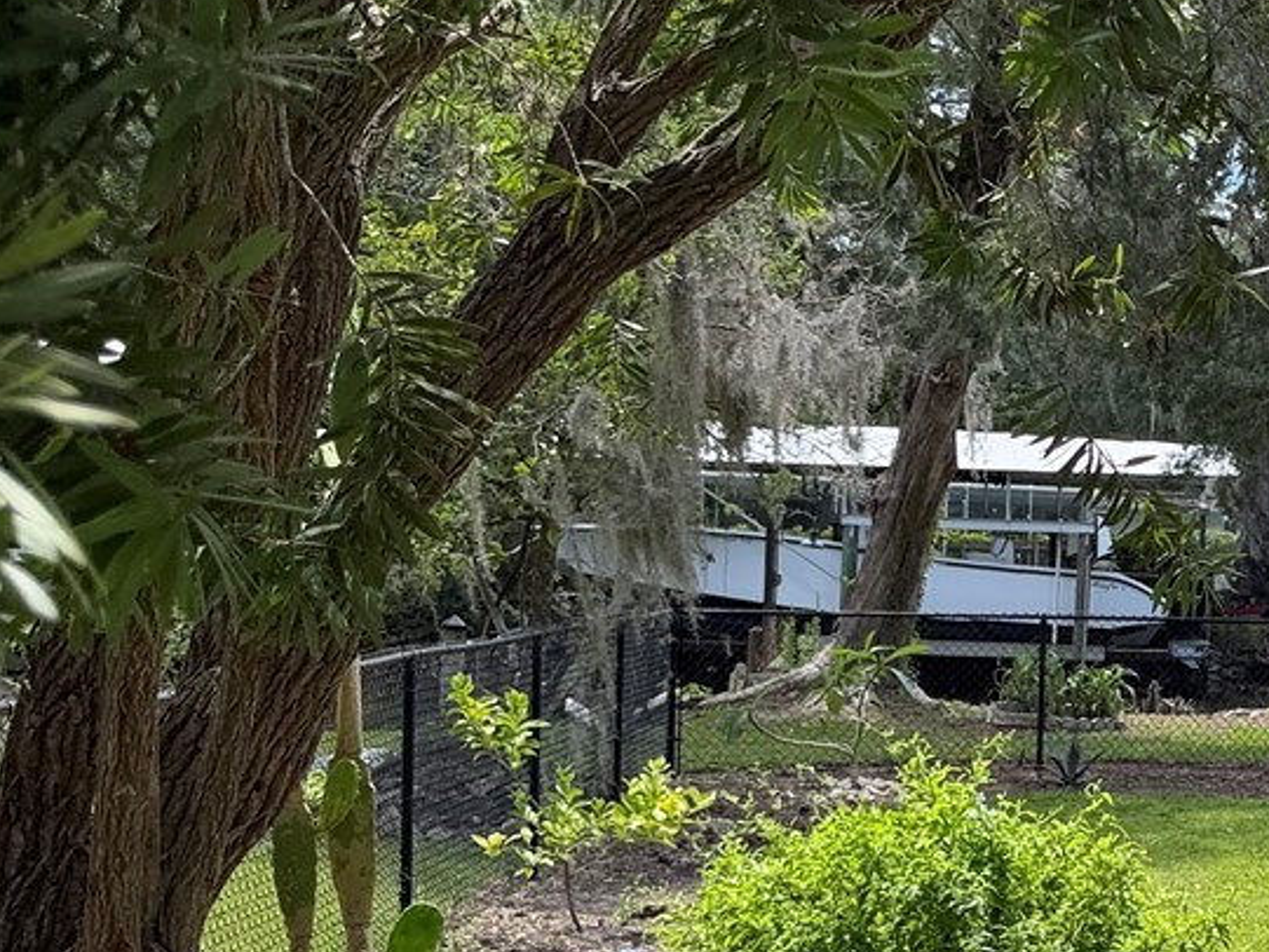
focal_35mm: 71
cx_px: 1708
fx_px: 2603
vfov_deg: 20.6
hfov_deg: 23.7
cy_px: 659
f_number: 1.78
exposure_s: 1/1585
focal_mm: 6.76
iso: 80
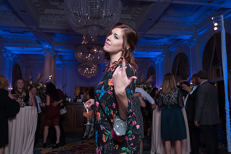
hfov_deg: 65.1
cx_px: 115
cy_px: 85
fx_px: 181
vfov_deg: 46.1
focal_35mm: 28
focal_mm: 25
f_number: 5.6
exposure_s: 1/200
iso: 2000
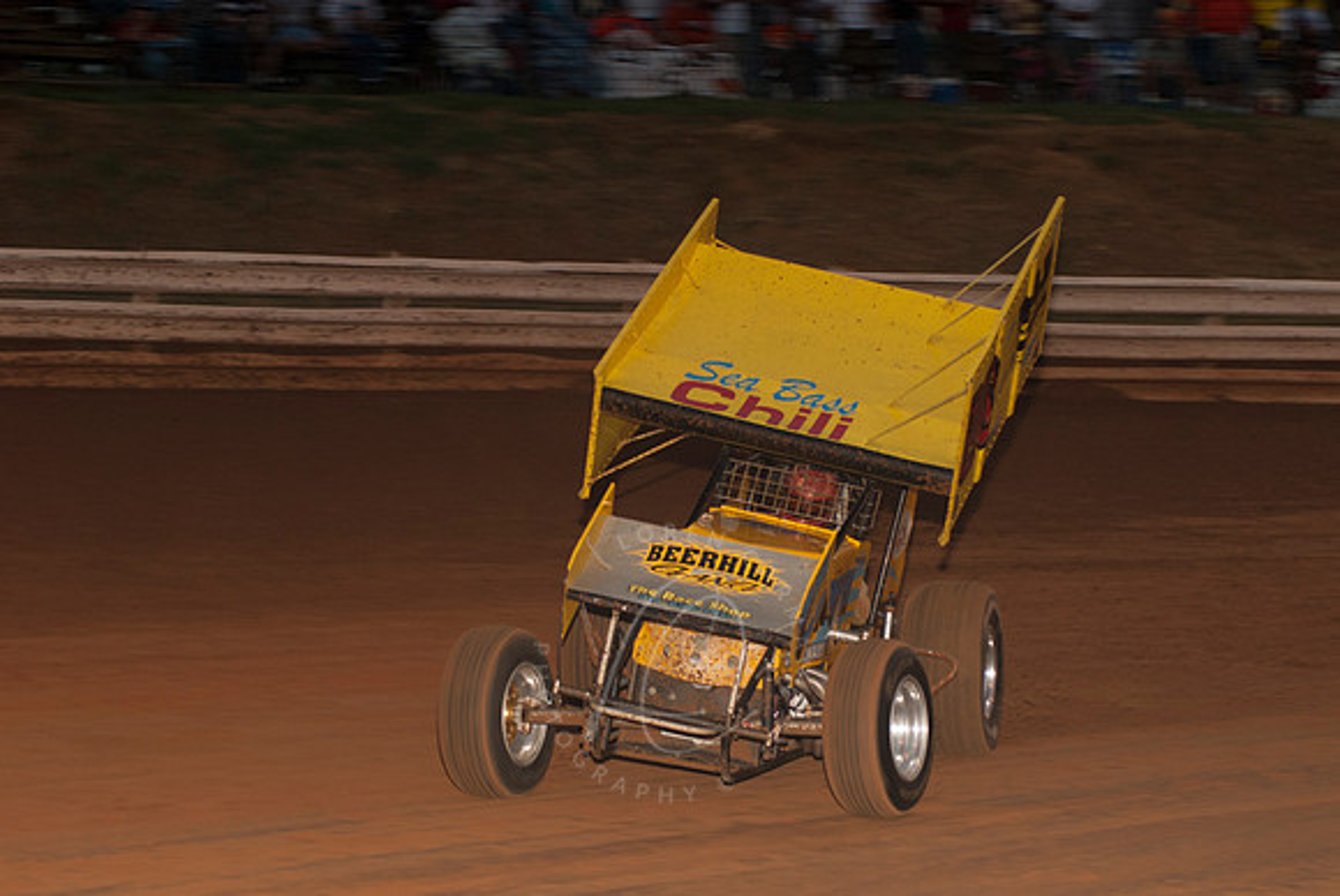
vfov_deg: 11.4
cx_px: 670
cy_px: 448
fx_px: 4471
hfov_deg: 17.0
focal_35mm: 120
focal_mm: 80
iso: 400
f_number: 4
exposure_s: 1/400
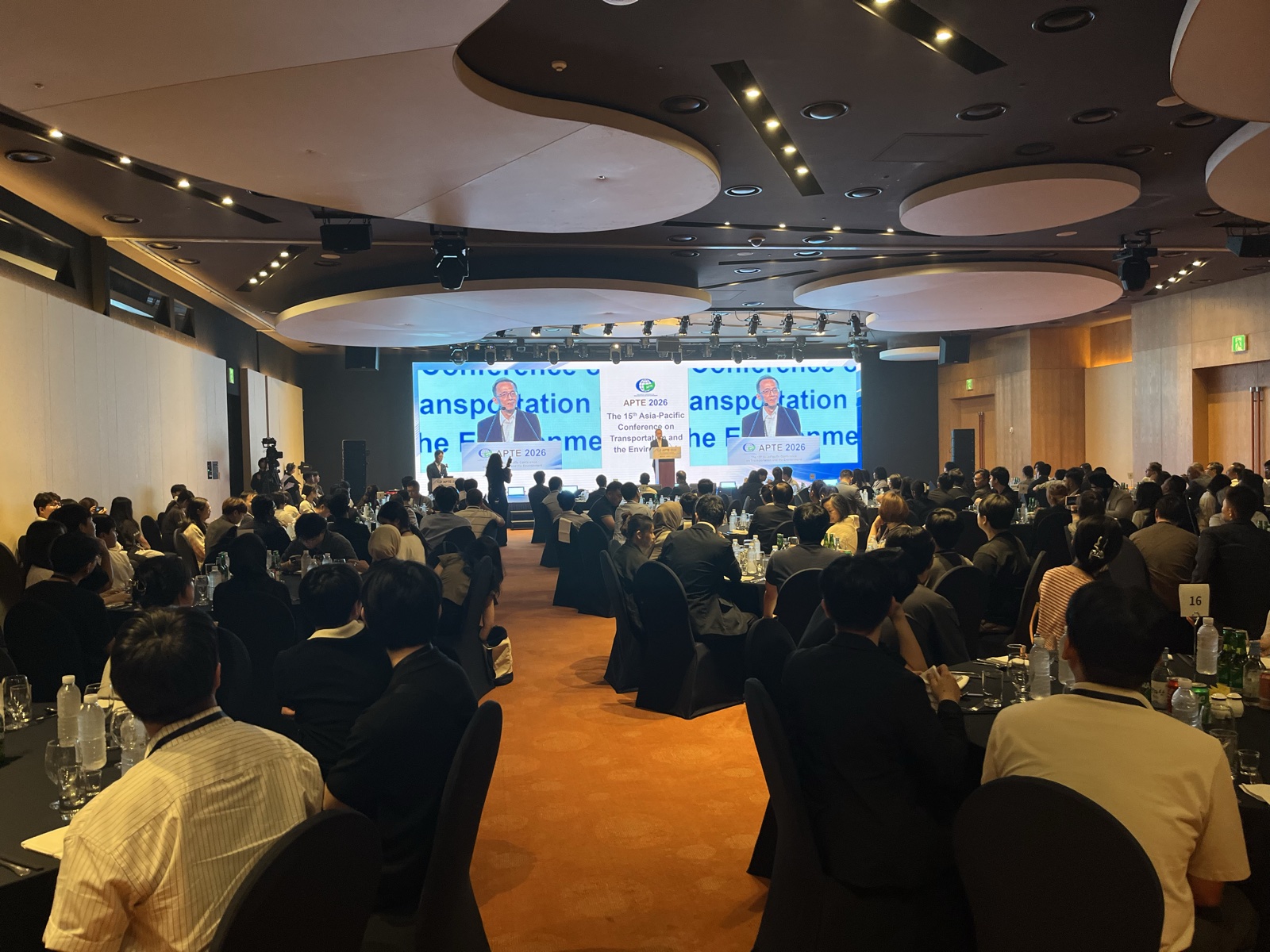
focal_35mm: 26
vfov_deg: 53.1
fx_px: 954
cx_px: 635
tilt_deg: -1.4
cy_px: 476
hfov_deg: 67.3
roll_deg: +1.7
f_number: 1.6
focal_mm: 5.1
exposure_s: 1/120
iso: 80
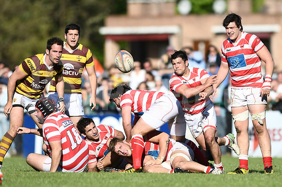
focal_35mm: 450
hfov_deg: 4.6
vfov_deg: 3.0
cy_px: 94
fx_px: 3517
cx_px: 141
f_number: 2.8
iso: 250
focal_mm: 300
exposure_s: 1/5000
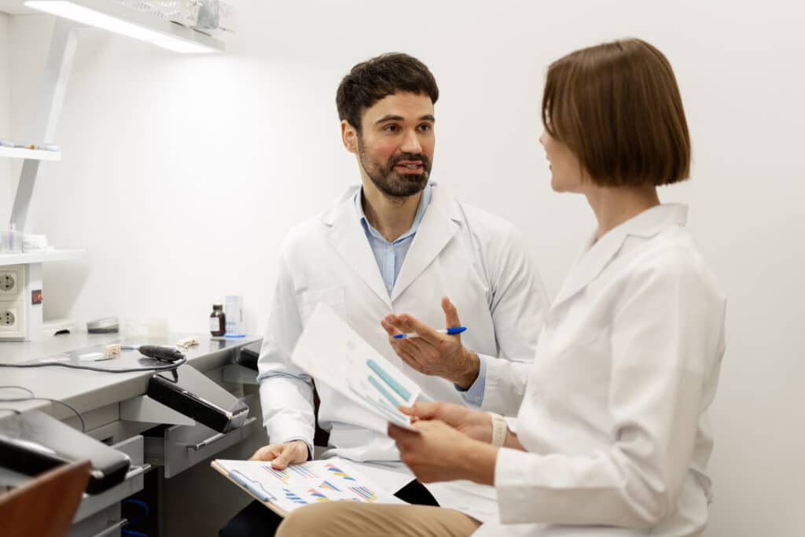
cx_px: 402
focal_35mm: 50
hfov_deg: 39.6
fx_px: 1118
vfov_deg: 27.0
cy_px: 268
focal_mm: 50
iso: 400
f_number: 2
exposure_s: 1/400
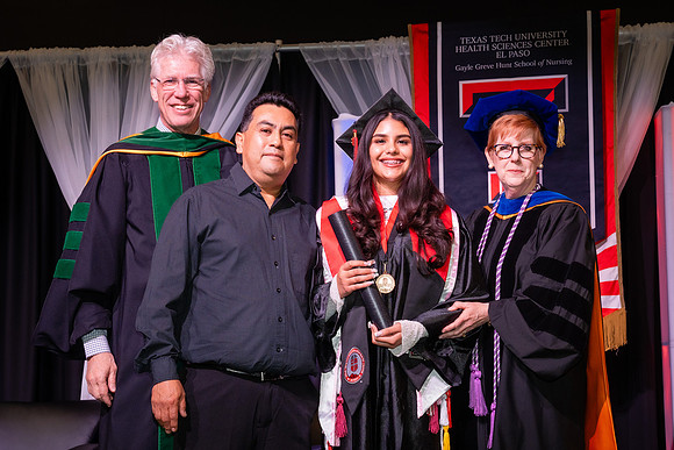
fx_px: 1281
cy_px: 246
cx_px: 325
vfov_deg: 19.9
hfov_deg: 29.5
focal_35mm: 68
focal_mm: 54
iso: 1250
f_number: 5.6
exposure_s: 1/160
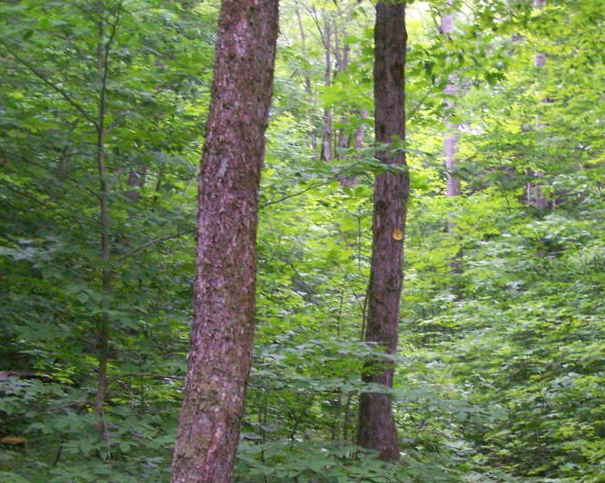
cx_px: 499
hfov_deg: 27.3
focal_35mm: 68
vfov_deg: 22.3
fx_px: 1217
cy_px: 352
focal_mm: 6.7
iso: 400
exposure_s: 1/30
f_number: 2.8
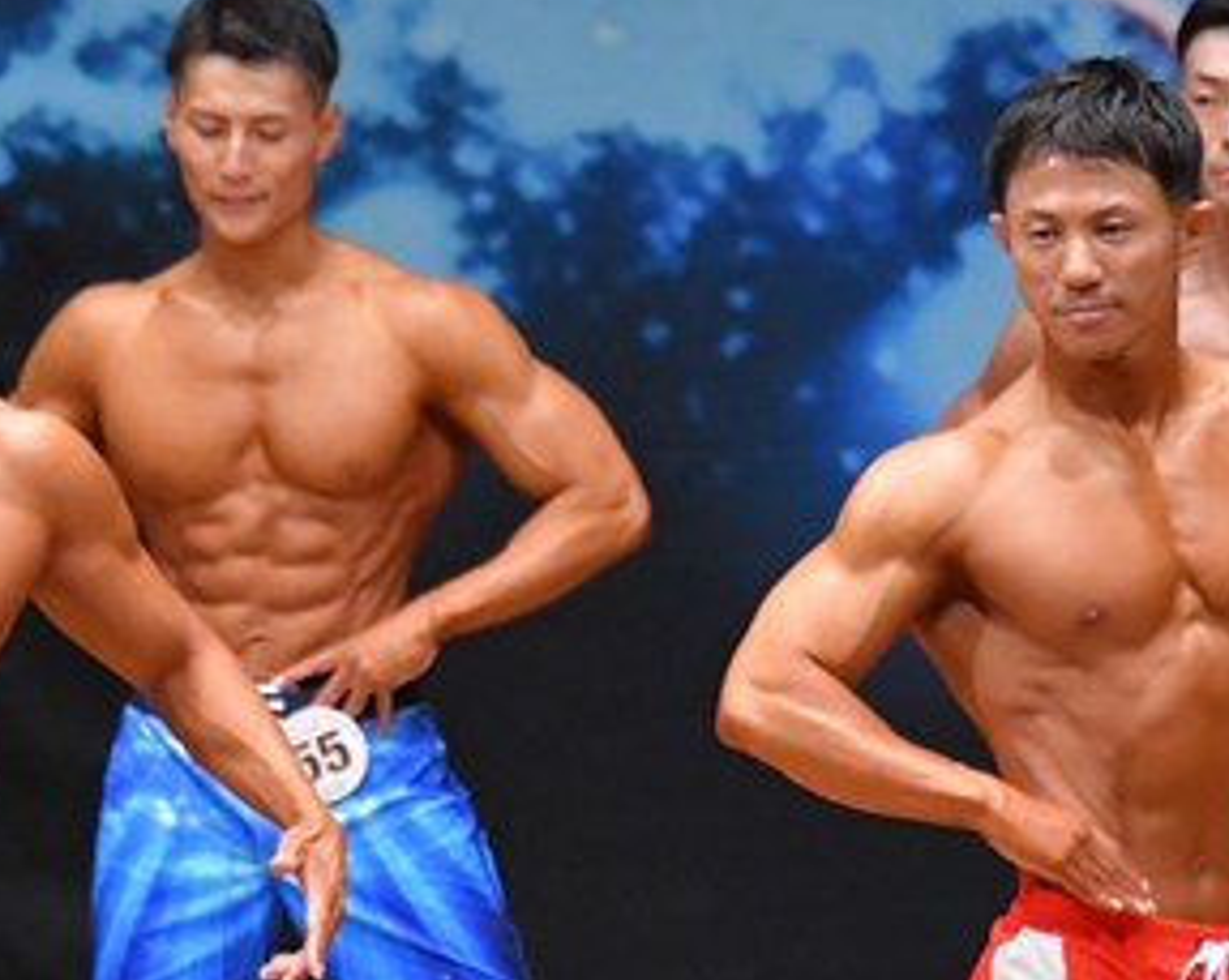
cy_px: 1001
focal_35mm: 685
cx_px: 186
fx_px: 24891
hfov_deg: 2.8
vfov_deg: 2.3
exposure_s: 1/400
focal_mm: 180
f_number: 5.6
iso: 8000
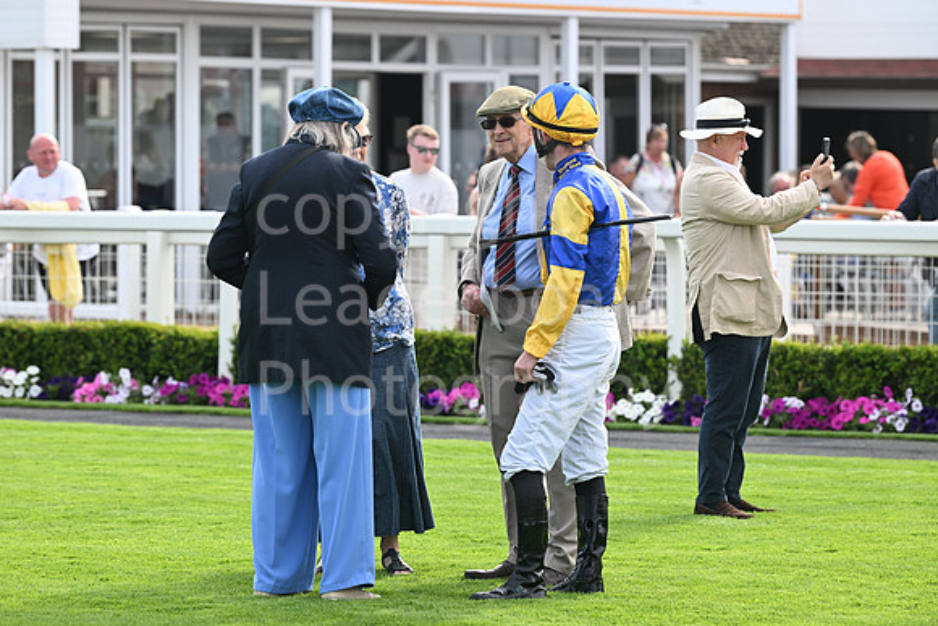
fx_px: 5212
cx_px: 469
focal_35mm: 200
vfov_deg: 6.9
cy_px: 313
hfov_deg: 10.3
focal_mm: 200
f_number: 5.6
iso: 400
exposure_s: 1/800
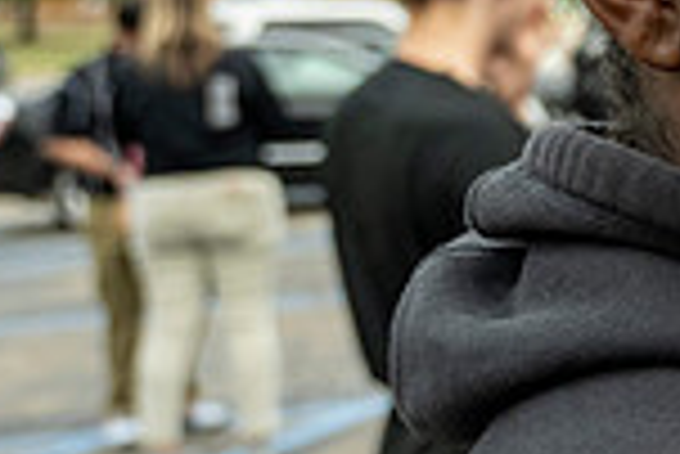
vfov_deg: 14.9
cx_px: 1094
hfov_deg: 18.8
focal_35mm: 92
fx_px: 1739
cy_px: 128
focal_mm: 24
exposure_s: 1/4000
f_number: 4
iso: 1250
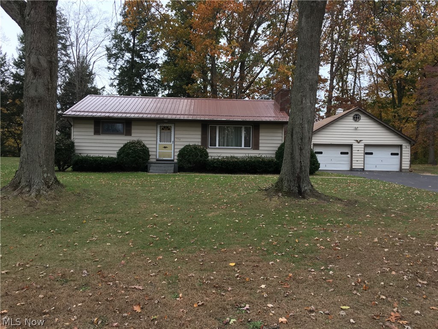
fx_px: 367
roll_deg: -1.1
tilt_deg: +2.0
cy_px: 164
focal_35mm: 29
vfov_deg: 48.2
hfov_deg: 61.7
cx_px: 219
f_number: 2.2
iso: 40
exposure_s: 1/120
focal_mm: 4.15
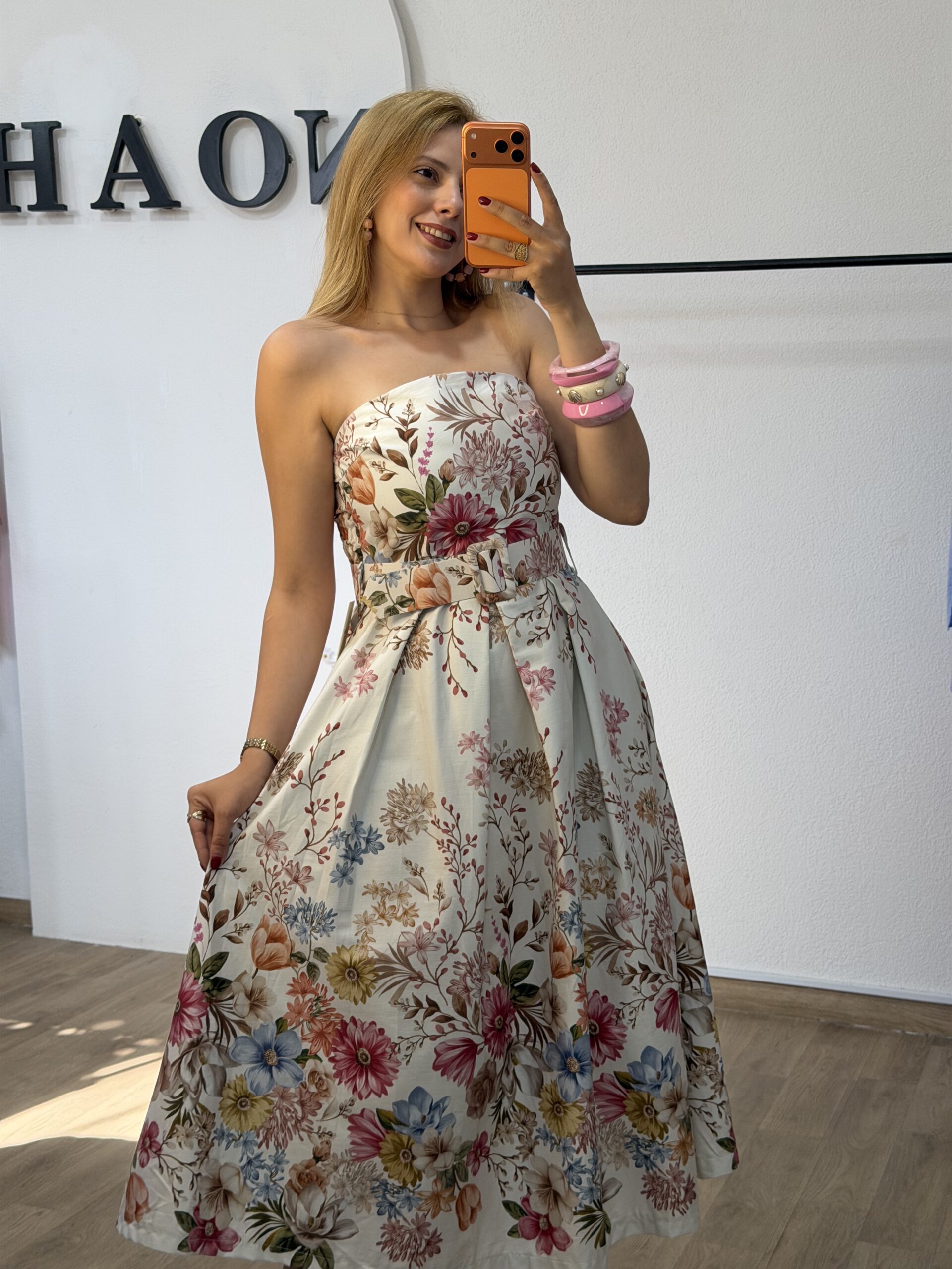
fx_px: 1760
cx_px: 476
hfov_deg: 30.3
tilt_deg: -24.5
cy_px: 634
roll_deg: +1.2
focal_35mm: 48
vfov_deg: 39.7
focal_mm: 6.76
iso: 80
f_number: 1.78
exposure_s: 1/163
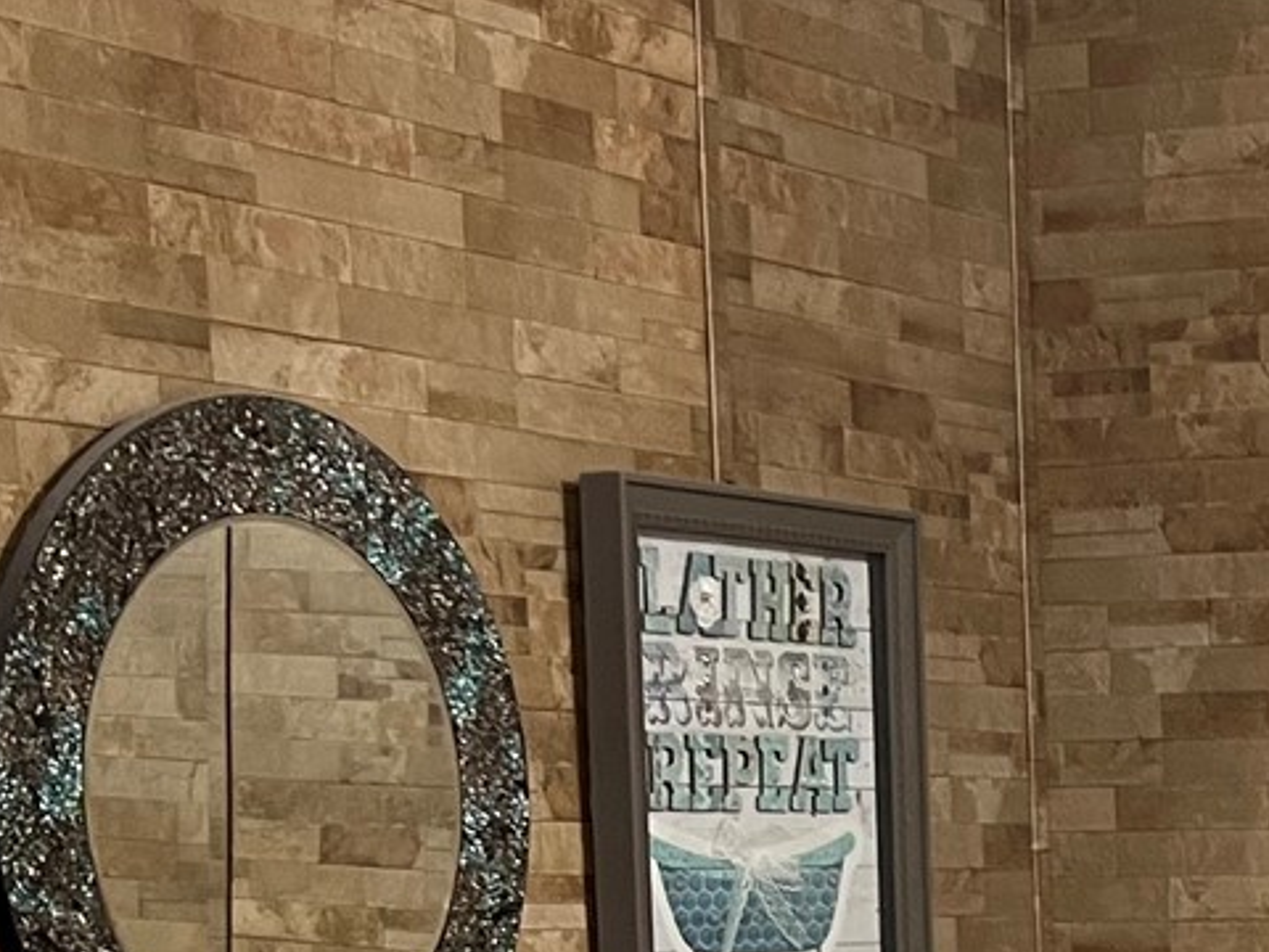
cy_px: 1491
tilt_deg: -8.5
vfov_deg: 12.6
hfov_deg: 16.7
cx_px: 1679
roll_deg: +0.9
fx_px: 4069
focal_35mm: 111
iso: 160
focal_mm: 5.7
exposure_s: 1/60
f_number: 1.5
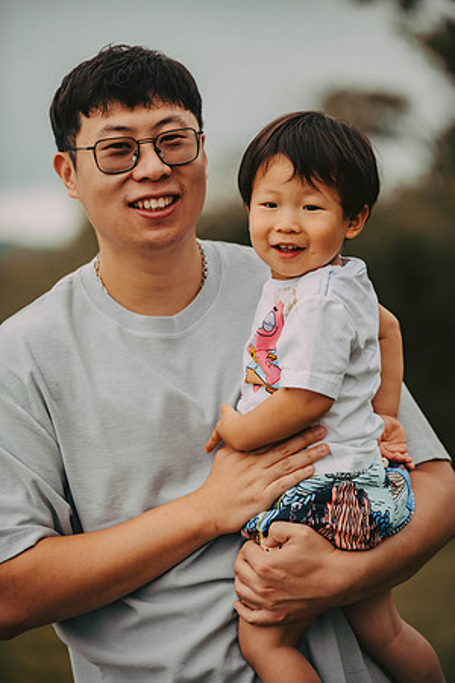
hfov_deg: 9.5
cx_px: 228
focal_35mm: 145
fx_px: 2749
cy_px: 342
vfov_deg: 14.2
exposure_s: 1/800
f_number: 2.8
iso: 640
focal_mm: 145
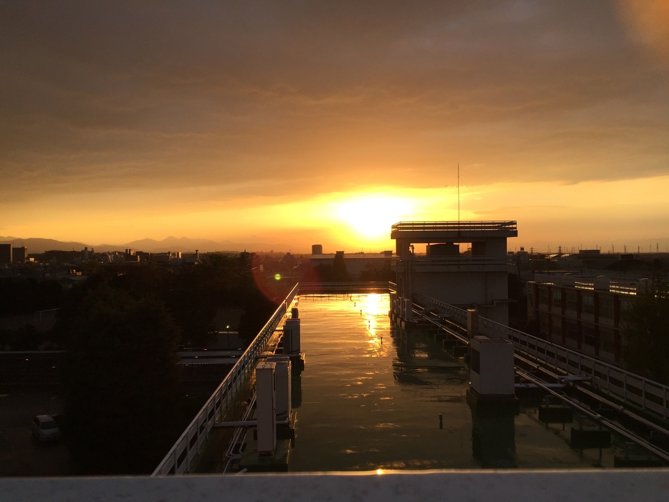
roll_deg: -0.5
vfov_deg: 48.2
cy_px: 251
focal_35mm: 29
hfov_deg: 61.7
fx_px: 560
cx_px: 334
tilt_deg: +1.1
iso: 32
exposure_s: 1/557
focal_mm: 4.15
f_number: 2.2
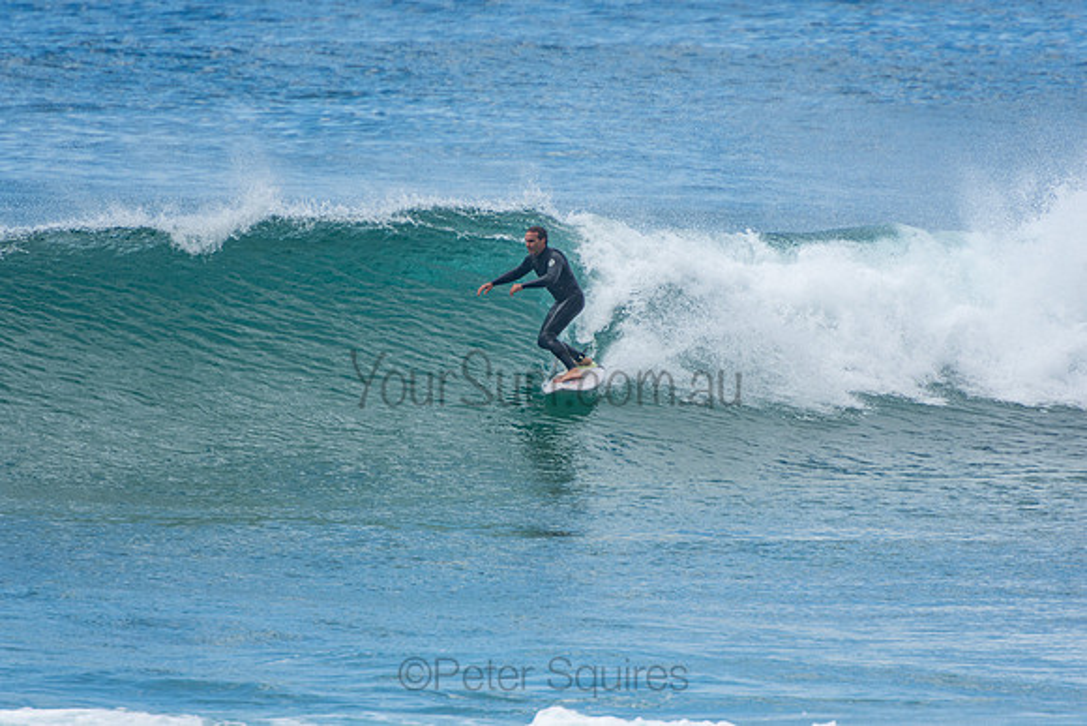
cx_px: 544
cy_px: 363
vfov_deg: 2.3
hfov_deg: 3.4
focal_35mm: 600
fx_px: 18120
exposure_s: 1/1250
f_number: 5.6
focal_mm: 400
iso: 280
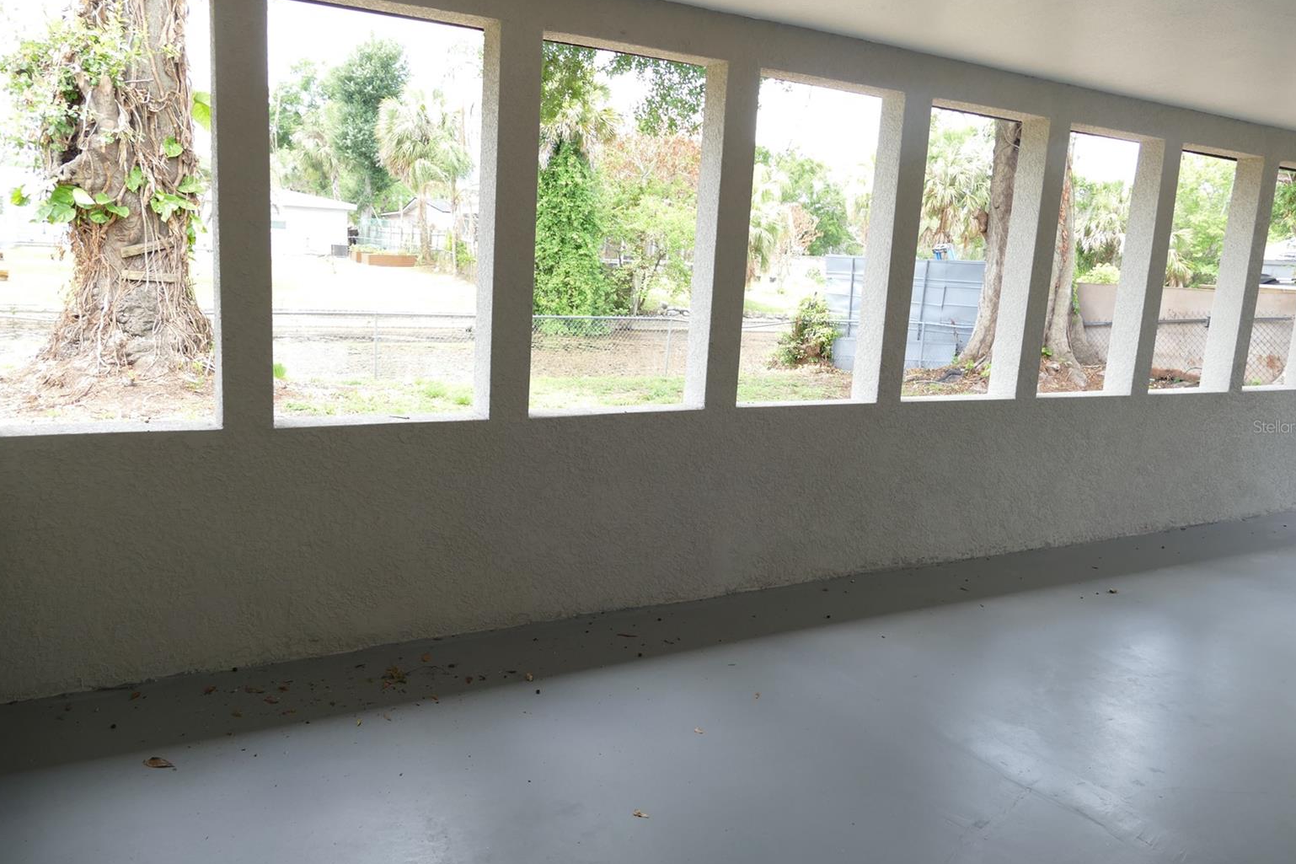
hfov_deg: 69.4
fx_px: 936
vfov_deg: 49.5
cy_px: 427
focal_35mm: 26
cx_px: 654
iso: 125
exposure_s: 1/100
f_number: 3.2
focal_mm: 9.12
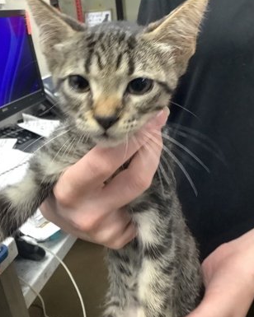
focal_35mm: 33
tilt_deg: -23.7
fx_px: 310
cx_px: 127
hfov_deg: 44.5
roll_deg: +6.0
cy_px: 152
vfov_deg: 54.2
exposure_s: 1/33
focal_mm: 3.3
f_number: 2.4
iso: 250
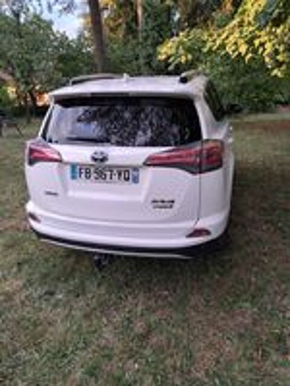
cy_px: 193
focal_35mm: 24
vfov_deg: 71.6
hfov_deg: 56.8
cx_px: 145
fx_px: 268
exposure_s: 1/50
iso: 50
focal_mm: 5.23
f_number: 1.8
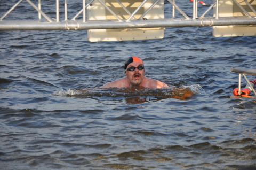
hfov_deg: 13.1
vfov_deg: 8.7
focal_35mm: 158
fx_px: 1118
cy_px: 85
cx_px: 128
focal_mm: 105
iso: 200
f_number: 5.6
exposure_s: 1/500
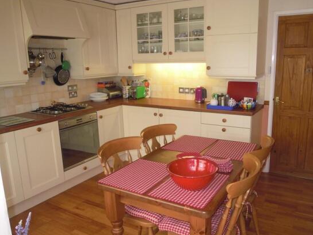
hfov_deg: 59.9
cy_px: 125
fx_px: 271
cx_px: 167
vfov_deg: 46.8
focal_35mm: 30
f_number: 2.7
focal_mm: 5
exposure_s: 1/50
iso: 100
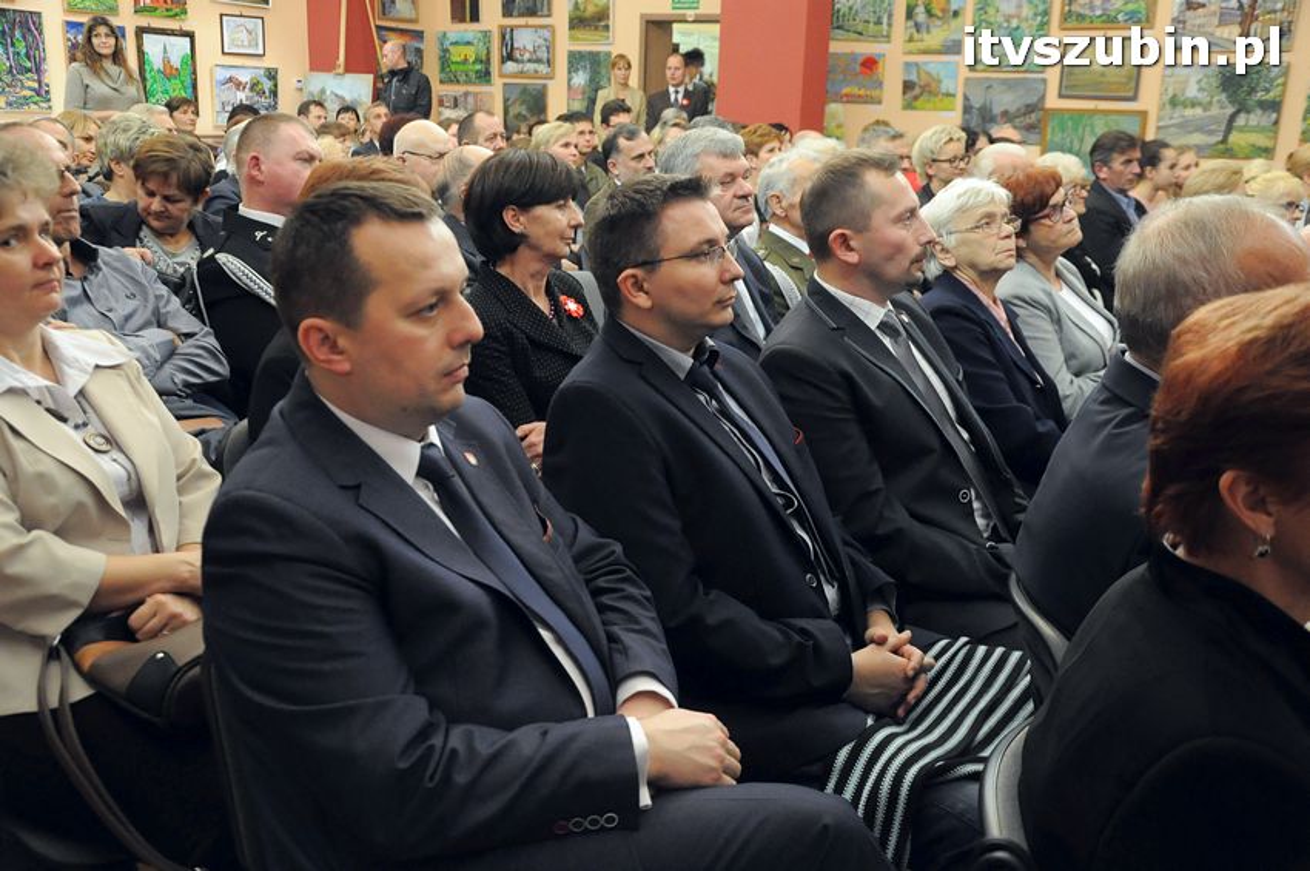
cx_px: 655
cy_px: 436
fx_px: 1309
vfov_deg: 36.8
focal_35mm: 36
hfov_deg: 53.2
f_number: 4.5
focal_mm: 24
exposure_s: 1/80
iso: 2500
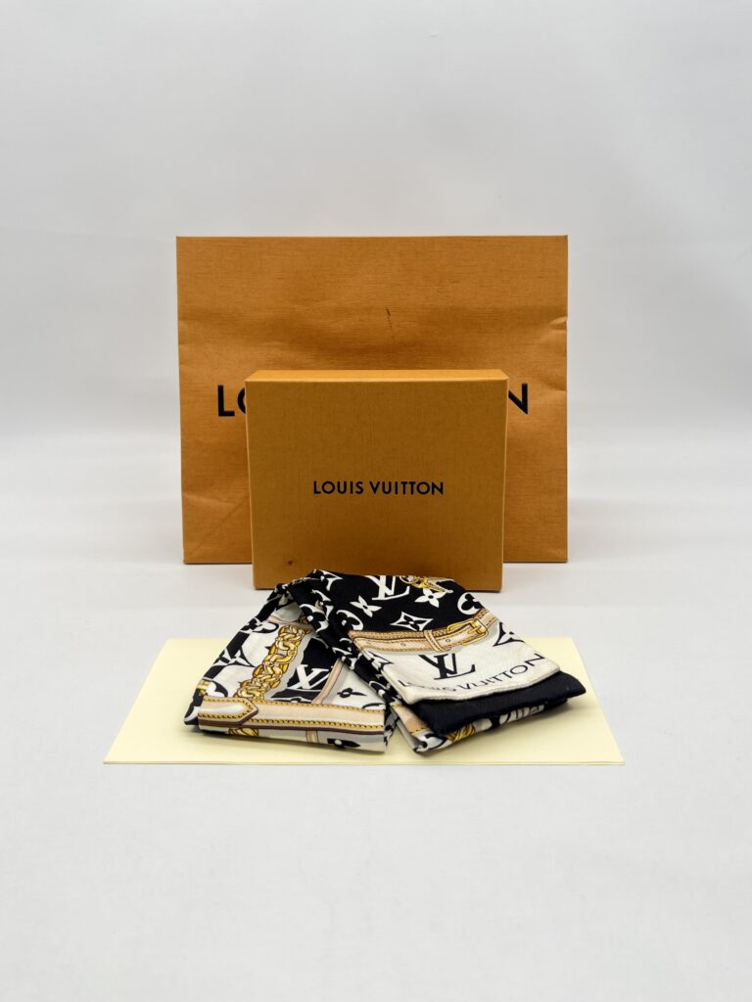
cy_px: 501
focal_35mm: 26
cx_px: 376
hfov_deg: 53.1
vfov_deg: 67.3
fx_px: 753
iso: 32
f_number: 1.5
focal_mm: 5.7
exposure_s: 1/125
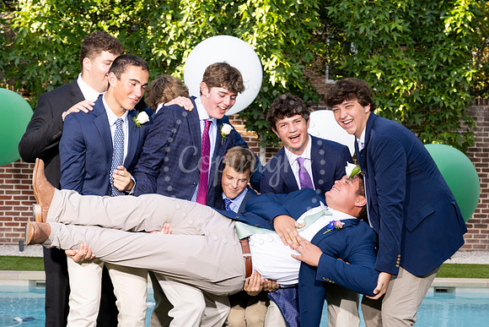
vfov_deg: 18.9
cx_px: 250
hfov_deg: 28.1
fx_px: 976
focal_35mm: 72
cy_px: 224
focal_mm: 46
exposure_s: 1/100
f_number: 8
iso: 400
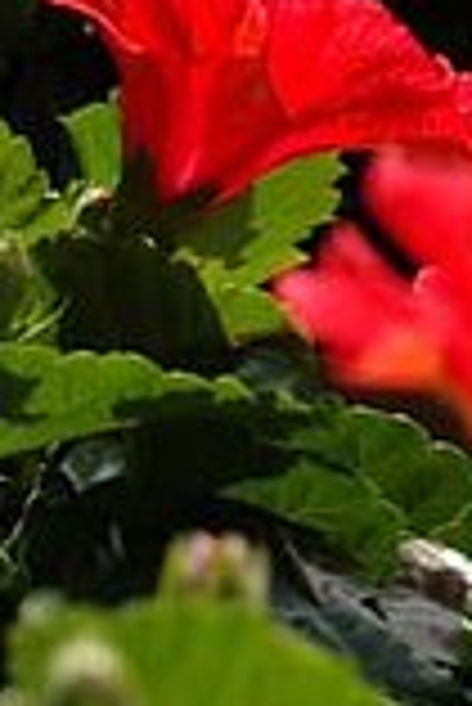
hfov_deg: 2.8
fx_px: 9615
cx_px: 978
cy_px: -1511
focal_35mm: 490
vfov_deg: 4.1
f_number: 5.6
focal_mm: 50
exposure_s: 1/350
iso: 200
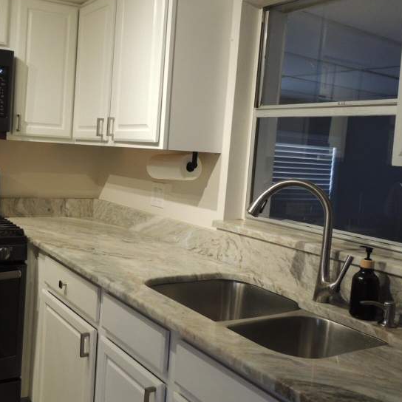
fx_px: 512
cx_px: 128
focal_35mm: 39
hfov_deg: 42.2
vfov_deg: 42.8
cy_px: 186
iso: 320
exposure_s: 1/30
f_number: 3.1
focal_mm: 5.3
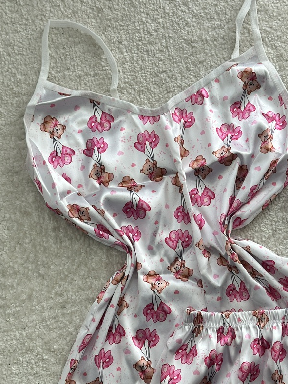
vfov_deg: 24.8
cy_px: 275
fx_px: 865
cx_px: 208
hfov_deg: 18.8
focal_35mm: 78
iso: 80
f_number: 1.78
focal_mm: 6.86
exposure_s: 1/211
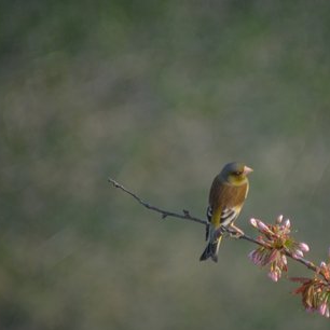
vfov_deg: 4.1
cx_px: 236
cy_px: 182
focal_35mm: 426
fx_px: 4595
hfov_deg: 4.1
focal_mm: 200
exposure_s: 1/250
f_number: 5.6
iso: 200
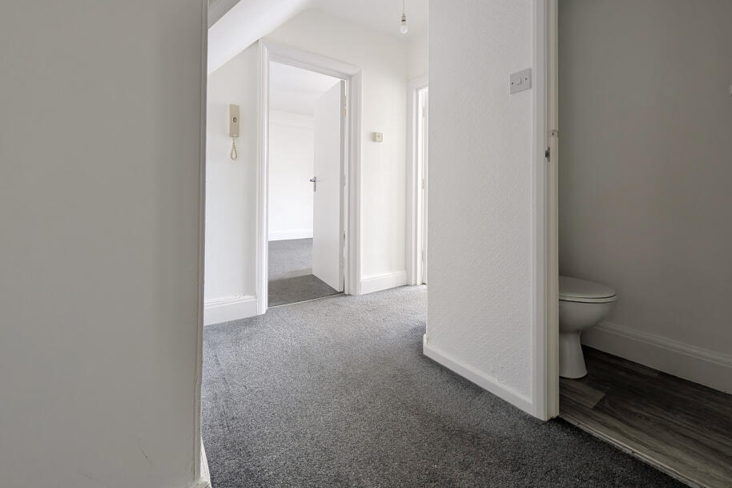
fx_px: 285
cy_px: 191
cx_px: 372
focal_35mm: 14
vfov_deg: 80.1
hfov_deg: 104.3
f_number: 1.7
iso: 70
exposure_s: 1/23.8
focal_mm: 2.02
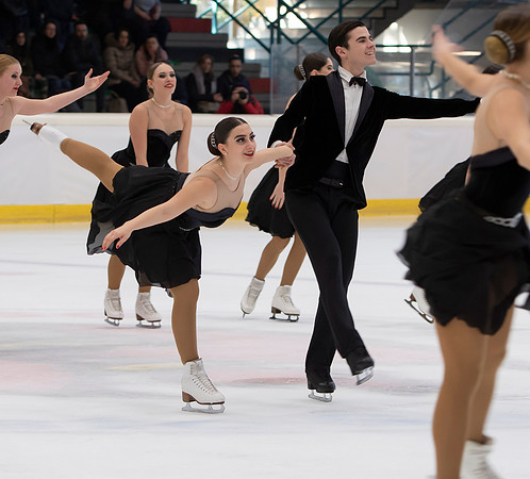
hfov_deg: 8.4
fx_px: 3617
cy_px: 197
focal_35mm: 219
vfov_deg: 7.6
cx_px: 239
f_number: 3.5
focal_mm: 86
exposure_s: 1/250
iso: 800
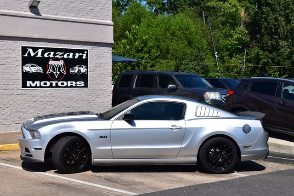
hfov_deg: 28.1
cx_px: 147
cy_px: 98
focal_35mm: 72
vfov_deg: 18.9
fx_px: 588
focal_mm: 48
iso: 200
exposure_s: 1/500
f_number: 11
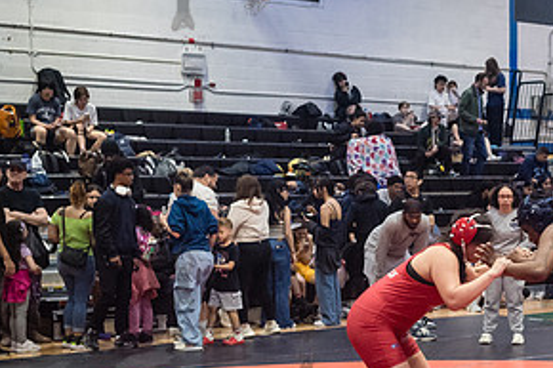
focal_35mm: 84
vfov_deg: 16.0
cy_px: 332
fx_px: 1290
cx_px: 535
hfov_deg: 23.3
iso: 5000
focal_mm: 35
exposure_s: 1/400
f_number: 3.2
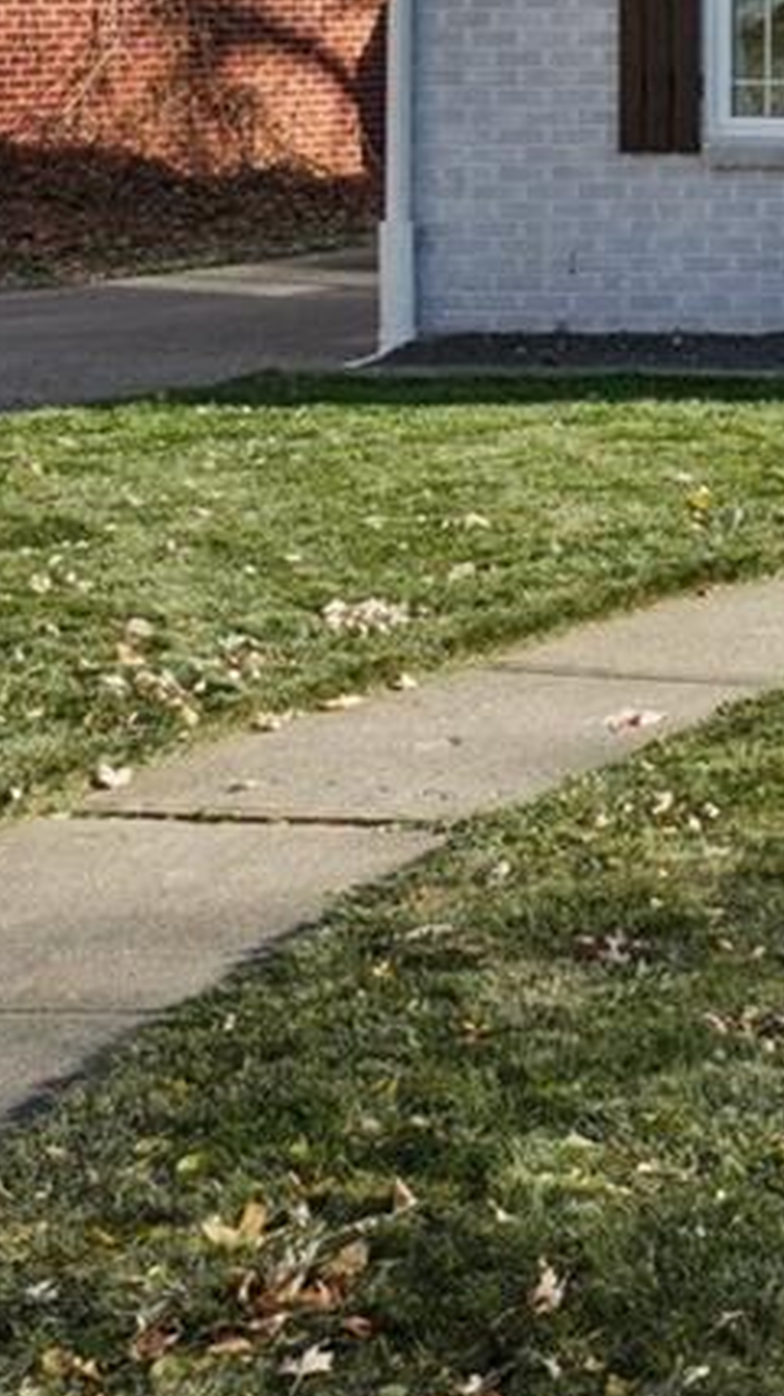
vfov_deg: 23.4
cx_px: 2115
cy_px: 55
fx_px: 3254
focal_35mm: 88
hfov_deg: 10.8
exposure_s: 1/640
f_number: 8
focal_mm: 15
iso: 400
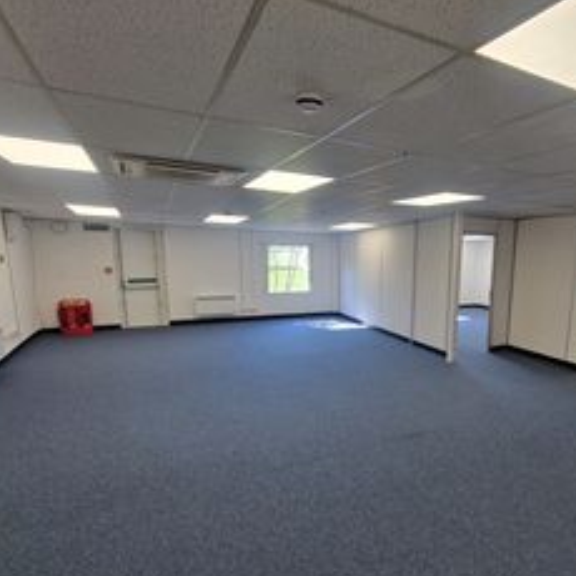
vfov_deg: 74.5
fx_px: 377
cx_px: 393
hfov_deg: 72.1
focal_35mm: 20
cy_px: 326
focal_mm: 2.2
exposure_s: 1/100
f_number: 2.2
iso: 64
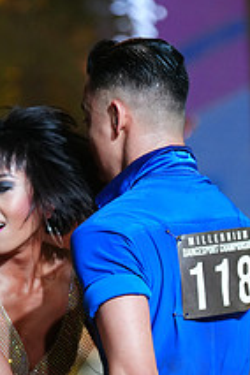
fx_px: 3458
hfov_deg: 4.1
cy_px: 465
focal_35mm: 332
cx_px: 71
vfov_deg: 6.2
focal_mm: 122
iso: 2000
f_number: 2.8
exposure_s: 1/250
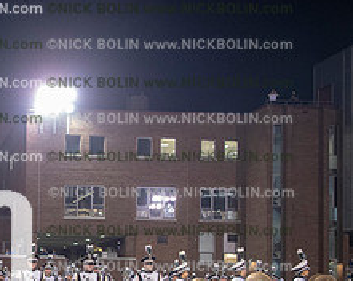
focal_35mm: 79
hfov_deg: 22.2
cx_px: -81
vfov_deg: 18.9
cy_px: 267
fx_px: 824
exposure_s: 1/250
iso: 3200
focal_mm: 32
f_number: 3.2
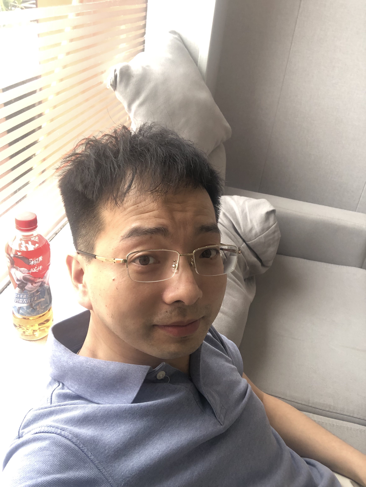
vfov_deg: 56.8
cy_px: 244
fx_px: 451
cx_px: 183
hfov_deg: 44.2
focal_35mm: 32
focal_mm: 2.87
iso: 64
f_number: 2.2
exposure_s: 1/100
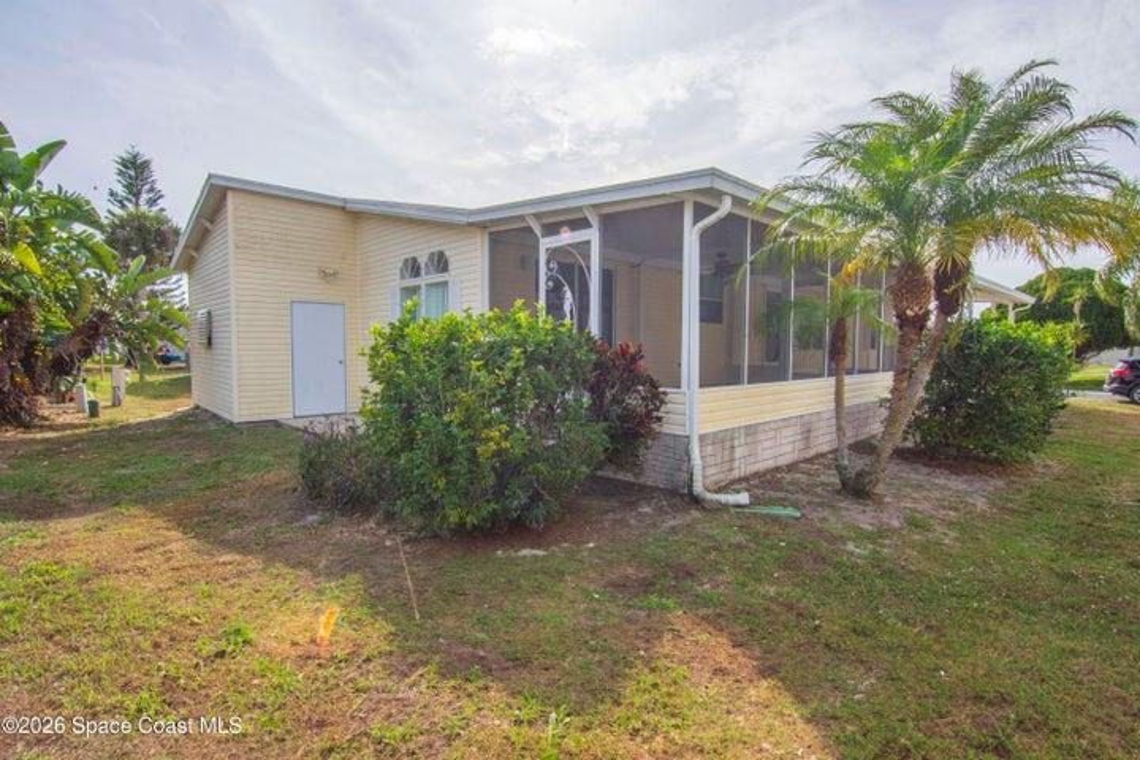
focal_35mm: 16
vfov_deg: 72.1
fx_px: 522
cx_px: 570
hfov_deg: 95.0
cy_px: 380
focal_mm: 11
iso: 320
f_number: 16
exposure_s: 1/250
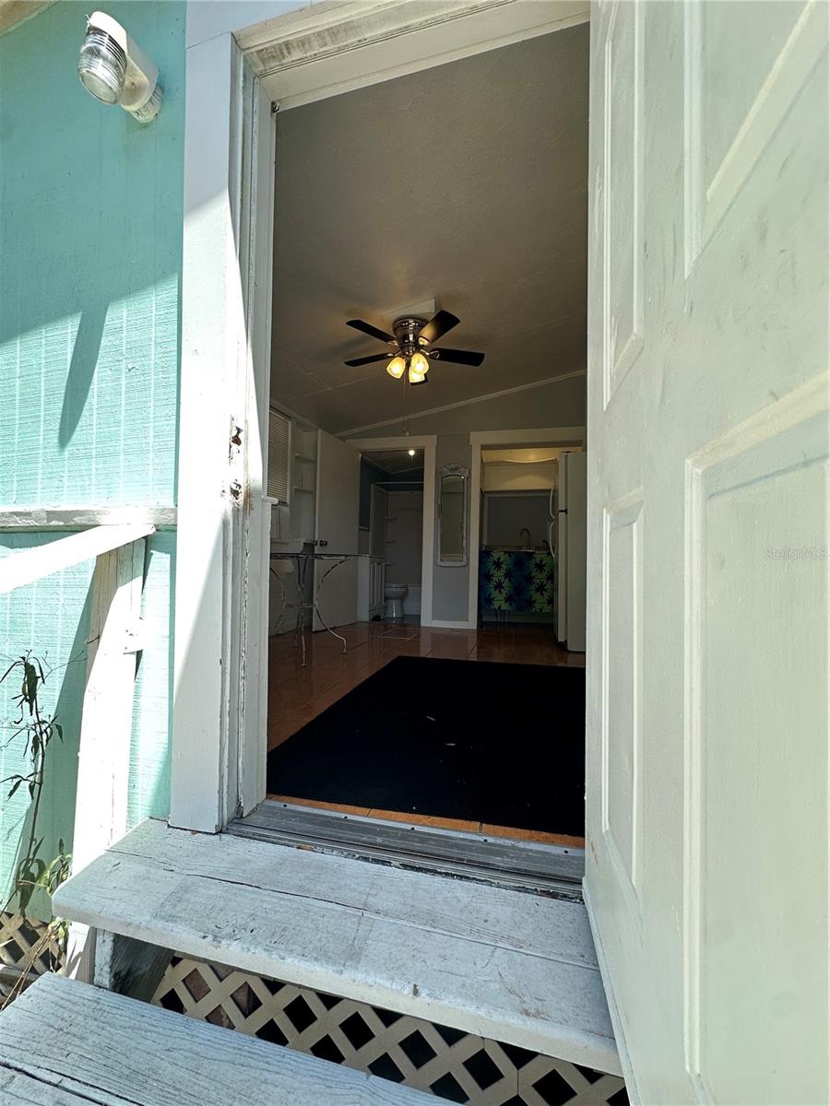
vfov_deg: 102.1
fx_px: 448
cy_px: 553
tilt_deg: +3.0
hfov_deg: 85.7
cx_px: 415
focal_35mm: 14
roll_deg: -1.9
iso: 40
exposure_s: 1/148
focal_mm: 2.22
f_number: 2.2
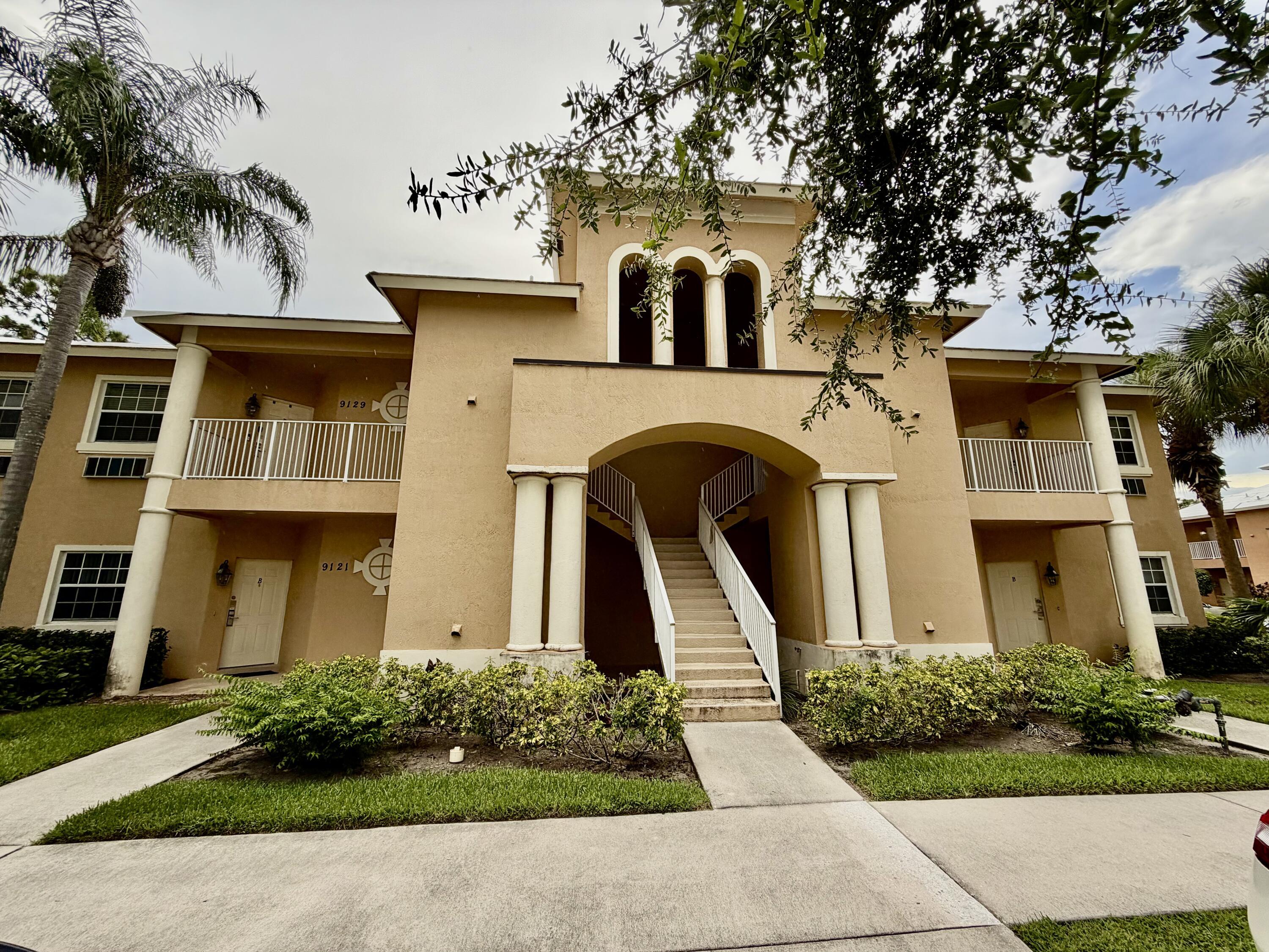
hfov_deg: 102.1
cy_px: 476
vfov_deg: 85.7
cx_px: 634
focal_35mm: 14
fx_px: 513
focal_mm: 2.22
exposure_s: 1/502
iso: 64
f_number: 2.2
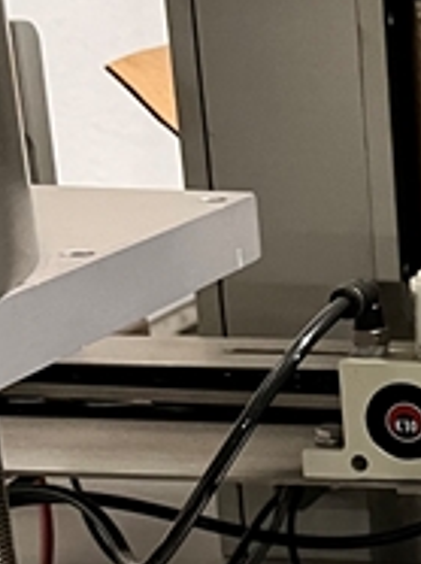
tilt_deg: -18.8
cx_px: 881
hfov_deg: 11.6
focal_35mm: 112
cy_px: 564
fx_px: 1820
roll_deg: -0.8
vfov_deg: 17.2
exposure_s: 1/60
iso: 250
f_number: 1.6
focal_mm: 5.1
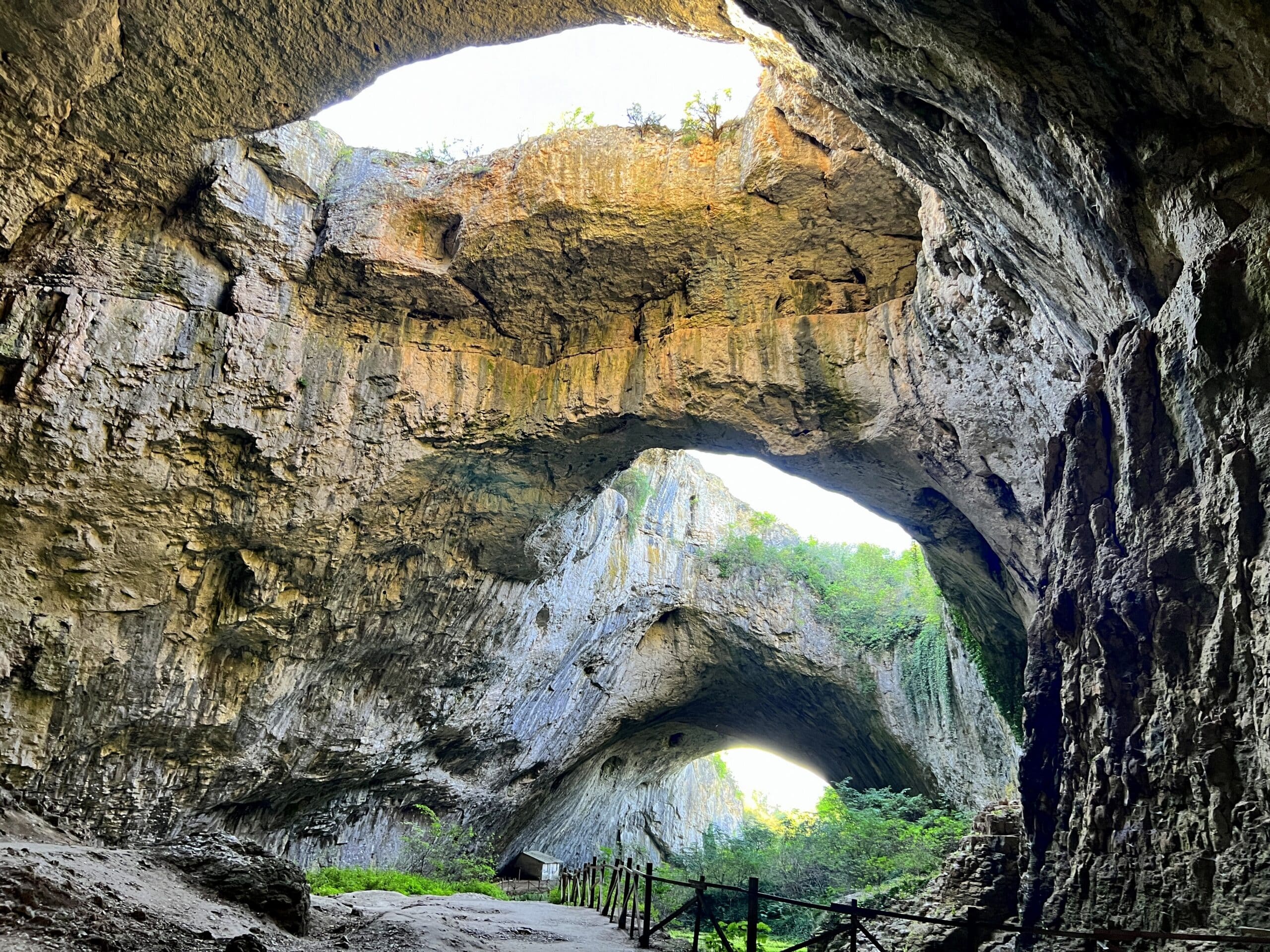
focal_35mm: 26
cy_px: 476
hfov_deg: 67.3
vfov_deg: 53.1
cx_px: 635
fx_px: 954
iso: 125
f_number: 1.5
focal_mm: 5.7
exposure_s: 1/88
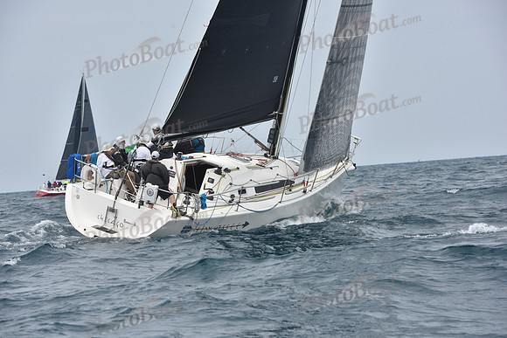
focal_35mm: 160
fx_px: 2254
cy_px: 169
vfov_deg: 8.6
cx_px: 254
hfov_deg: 12.8
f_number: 10
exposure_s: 1/800
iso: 250
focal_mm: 160
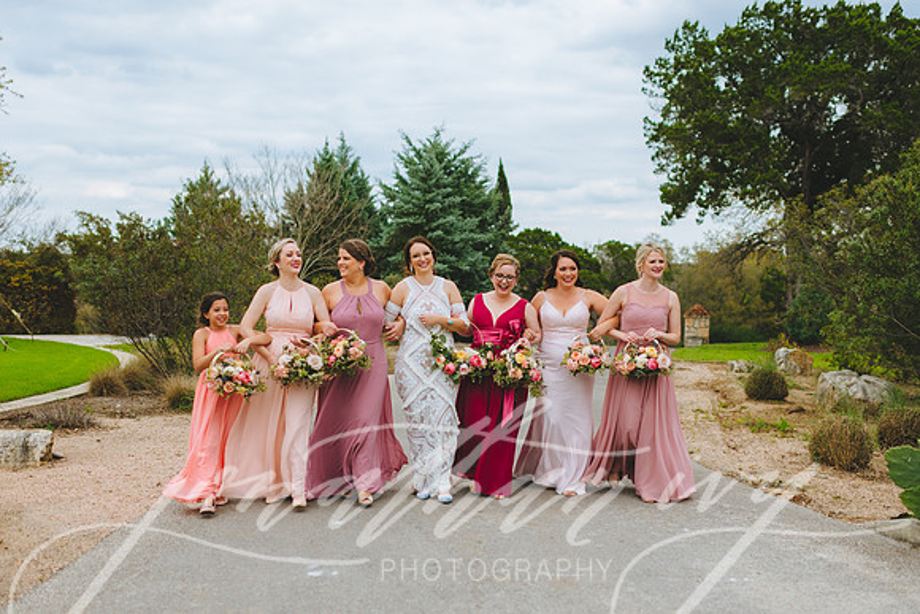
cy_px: 363
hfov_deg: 46.8
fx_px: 1062
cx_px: 474
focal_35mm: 42
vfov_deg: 32.2
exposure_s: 1/2500
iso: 100
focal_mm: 35
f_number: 2
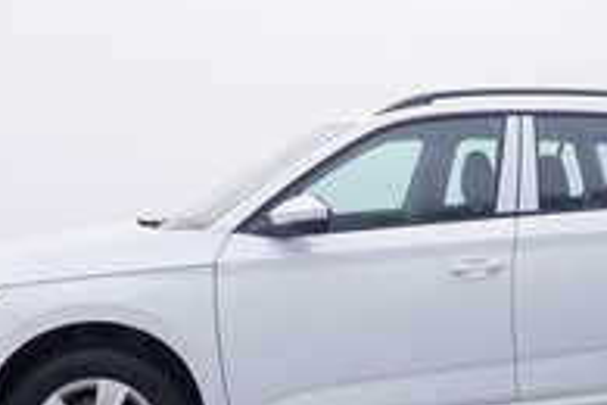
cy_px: 307
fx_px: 1069
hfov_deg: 31.4
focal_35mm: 63
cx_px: 419
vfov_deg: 21.2
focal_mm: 15
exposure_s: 1/80
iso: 200
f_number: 5
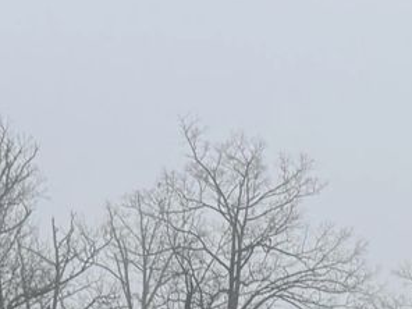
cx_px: 667
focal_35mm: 166
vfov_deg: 8.8
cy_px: 437
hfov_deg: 11.3
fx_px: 1976
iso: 64
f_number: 1.78
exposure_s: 1/4878
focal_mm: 6.76
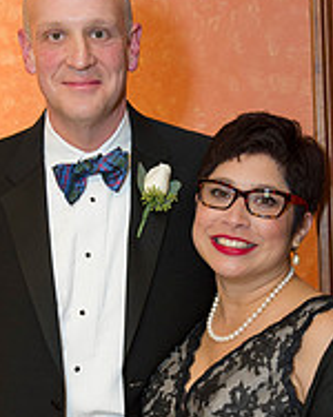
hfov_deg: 17.0
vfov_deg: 21.2
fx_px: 1111
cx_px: 134
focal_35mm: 90
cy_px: 288
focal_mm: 40
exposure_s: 1/160
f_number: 5.6
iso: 1600
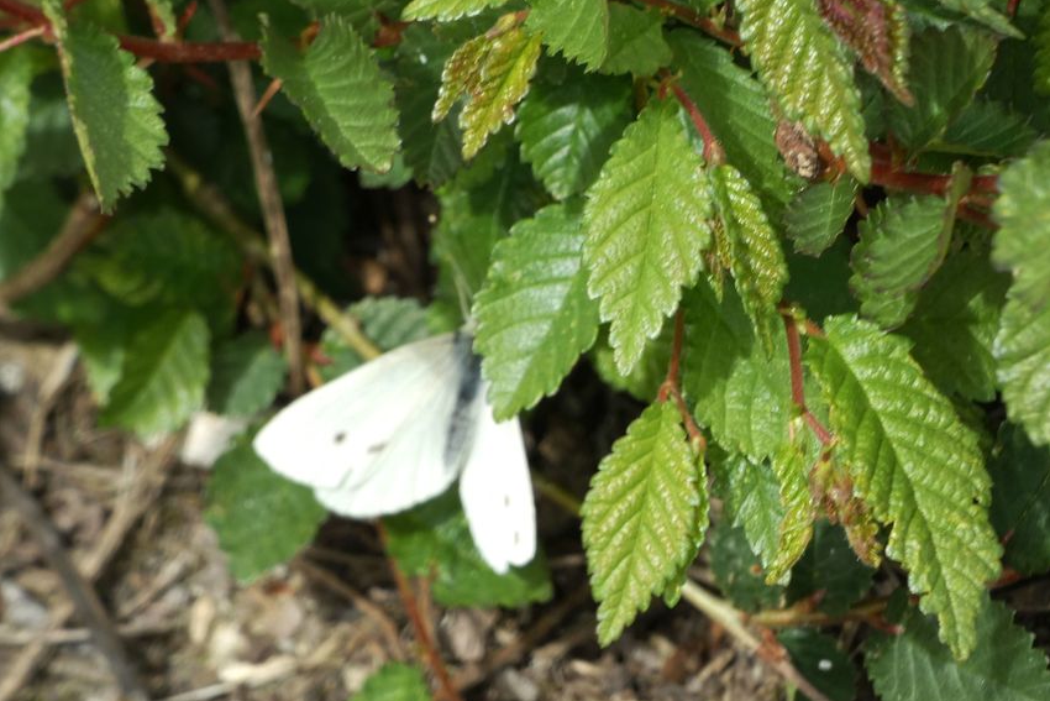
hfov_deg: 4.8
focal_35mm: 431
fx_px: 12572
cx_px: 526
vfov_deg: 3.2
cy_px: 372
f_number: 5.6
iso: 80
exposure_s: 1/80
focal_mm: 74
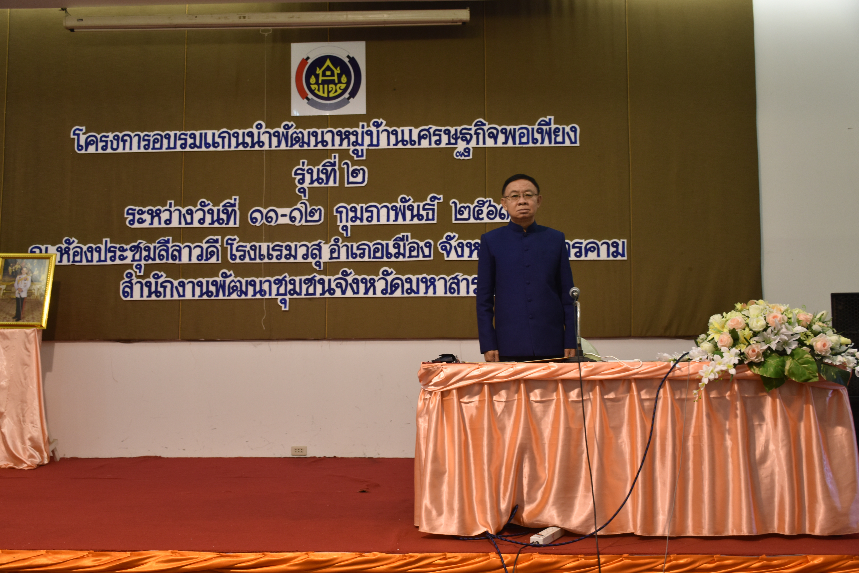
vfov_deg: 34.2
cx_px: 430
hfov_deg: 49.6
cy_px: 286
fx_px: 931
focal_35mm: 39
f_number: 4
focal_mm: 26
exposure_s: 1/60
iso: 450
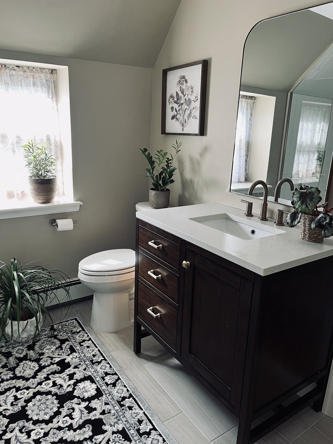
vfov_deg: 67.3
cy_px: 222
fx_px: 333
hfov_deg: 53.1
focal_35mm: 26
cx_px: 166
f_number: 1.6
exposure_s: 1/60
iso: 80
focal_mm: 5.1
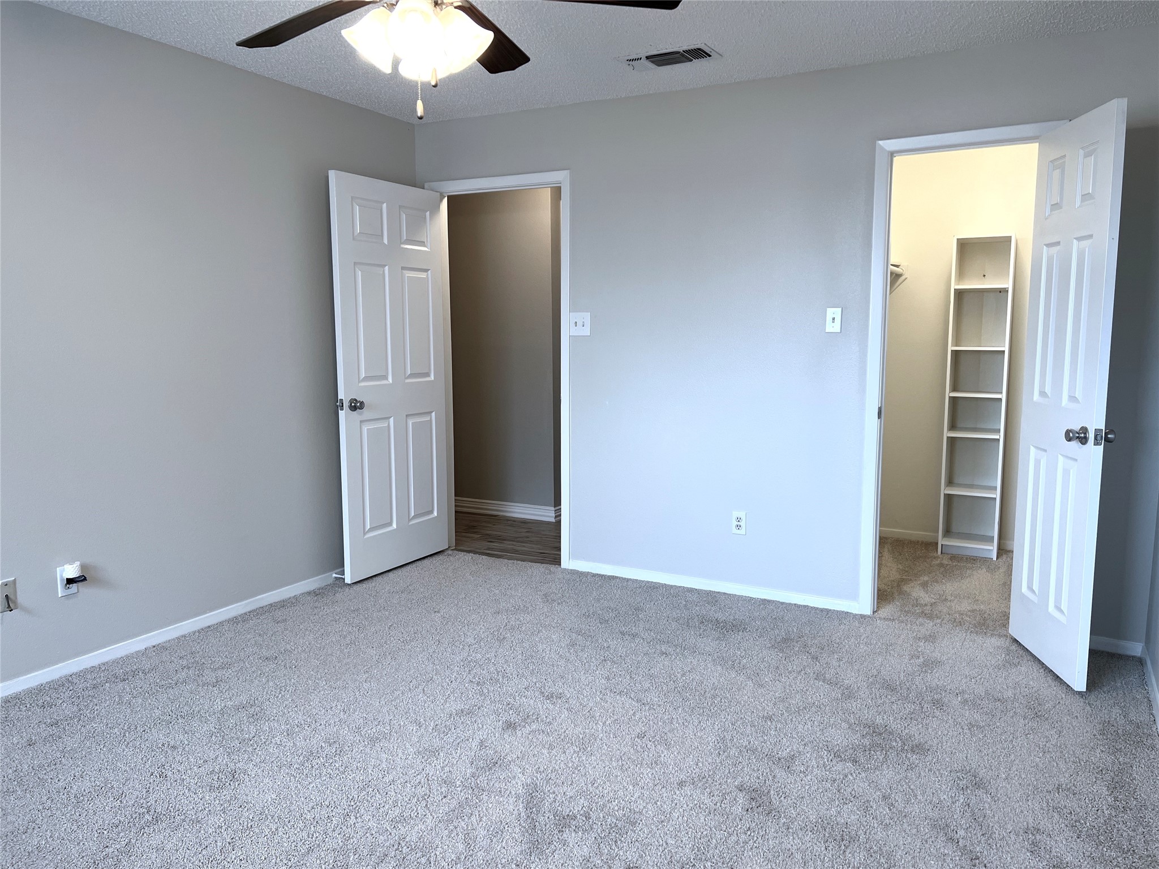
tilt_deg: -8.2
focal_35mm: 26
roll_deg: -0.2
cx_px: 580
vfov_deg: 53.1
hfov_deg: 67.3
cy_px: 434
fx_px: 871
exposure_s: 1/133
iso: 64
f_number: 1.5
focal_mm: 5.7
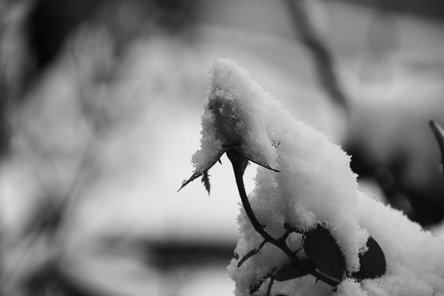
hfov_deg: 6.9
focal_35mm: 300
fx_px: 3700
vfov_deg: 4.6
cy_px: 148
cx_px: 222
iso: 500
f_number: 5.6
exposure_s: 1/500
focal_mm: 300
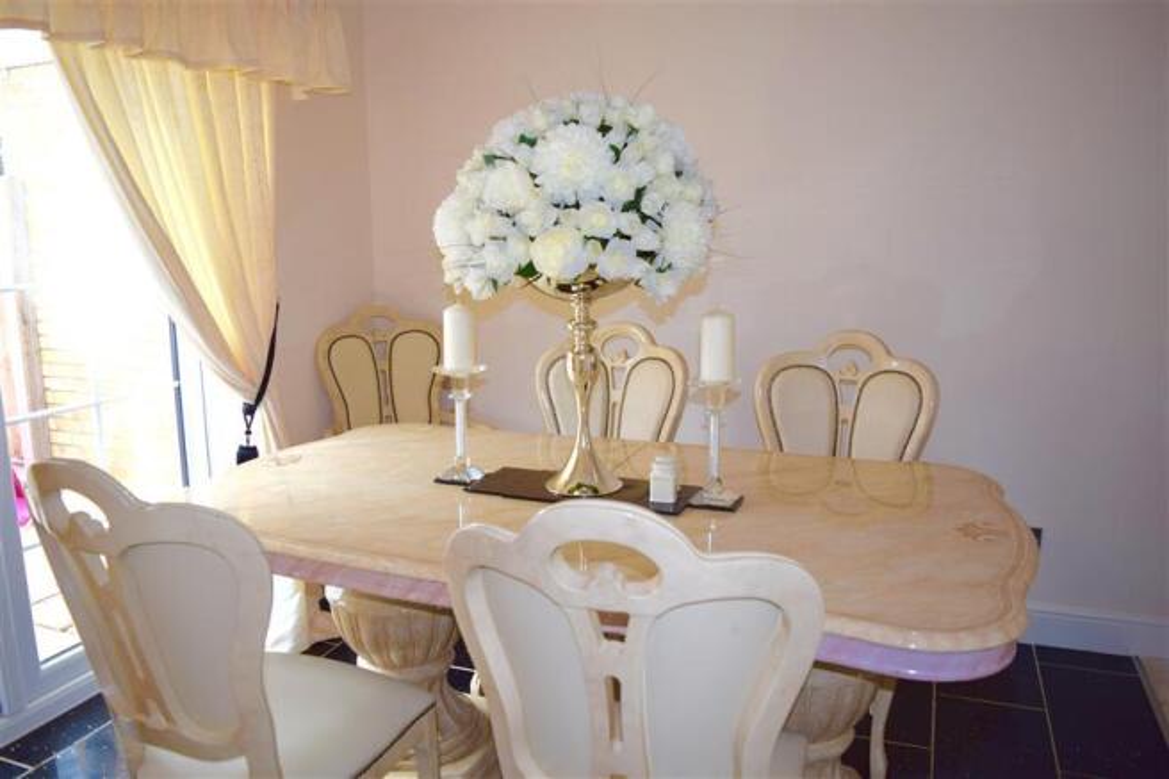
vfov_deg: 47.9
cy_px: 390
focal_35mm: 27
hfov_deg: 67.4
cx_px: 584
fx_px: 876
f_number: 3.5
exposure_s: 1/60
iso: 140
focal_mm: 18
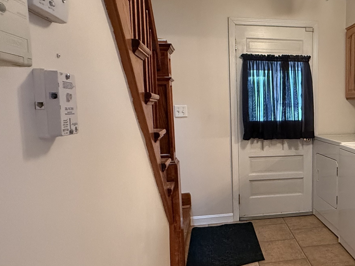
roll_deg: +0.4
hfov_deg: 52.6
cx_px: 291
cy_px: 137
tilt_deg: -6.2
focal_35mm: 32
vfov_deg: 44.2
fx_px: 328
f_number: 2.2
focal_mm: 2.22
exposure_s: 1/60
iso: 1000
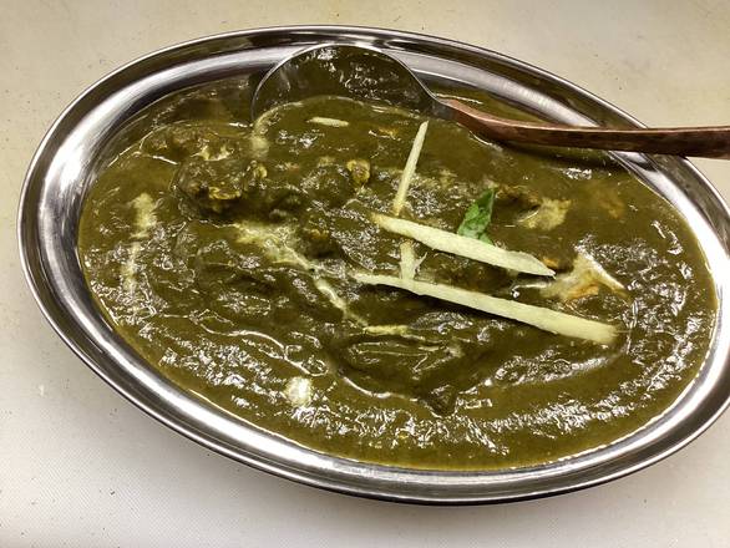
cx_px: 365
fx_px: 654
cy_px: 274
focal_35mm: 31
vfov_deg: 45.5
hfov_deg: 58.3
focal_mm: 3.3
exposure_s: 1/60
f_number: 2.4
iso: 160
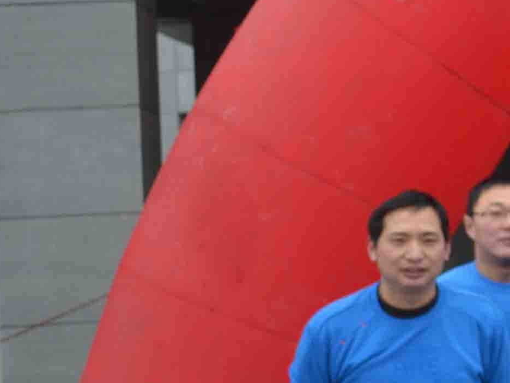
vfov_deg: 10.4
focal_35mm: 142
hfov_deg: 12.3
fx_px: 2092
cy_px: 135
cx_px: 1025
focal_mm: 20
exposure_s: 1/60
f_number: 3.8
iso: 100
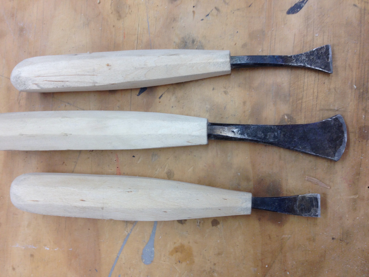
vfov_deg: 42.9
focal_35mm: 33
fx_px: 352
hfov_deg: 55.4
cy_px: 138
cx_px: 184
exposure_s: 1/40
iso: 50
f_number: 2.4
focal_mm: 4.12
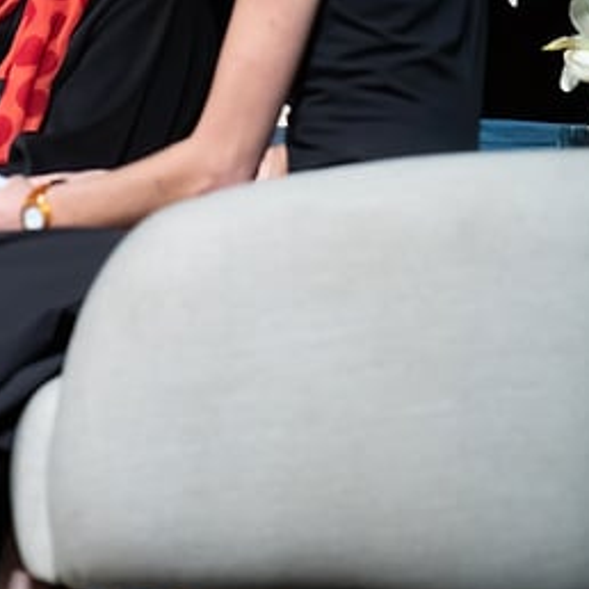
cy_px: 131
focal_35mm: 469
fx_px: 9029
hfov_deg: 3.7
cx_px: -110
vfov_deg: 3.7
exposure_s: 1/200
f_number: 4
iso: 5000
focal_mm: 171
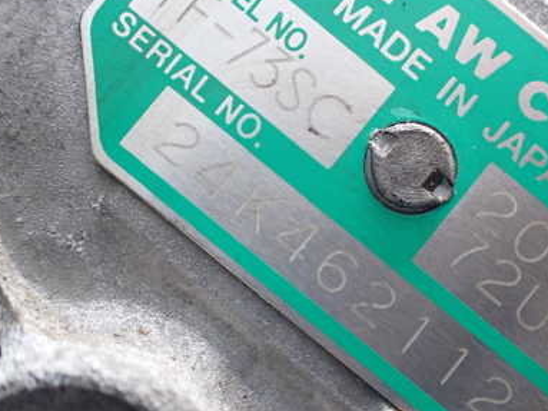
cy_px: 221
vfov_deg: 30.9
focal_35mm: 47
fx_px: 744
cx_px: 316
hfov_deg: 40.3
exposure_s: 1/125
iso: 400
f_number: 2.3
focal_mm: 5.4
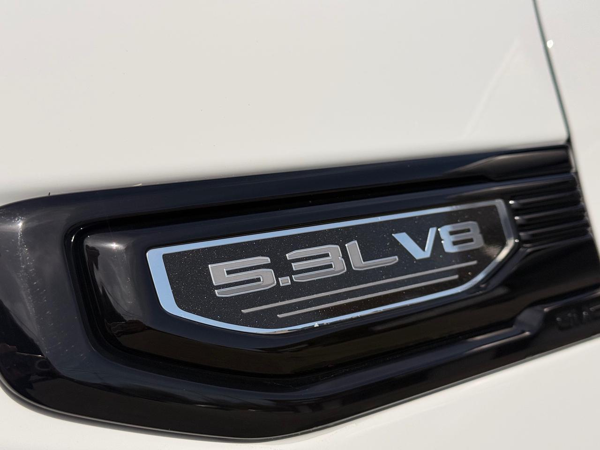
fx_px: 832
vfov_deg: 30.3
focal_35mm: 48
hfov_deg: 39.7
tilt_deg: -3.2
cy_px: 225
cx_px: 300
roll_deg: +0.4
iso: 64
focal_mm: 6.76
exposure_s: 1/11364
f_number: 1.78
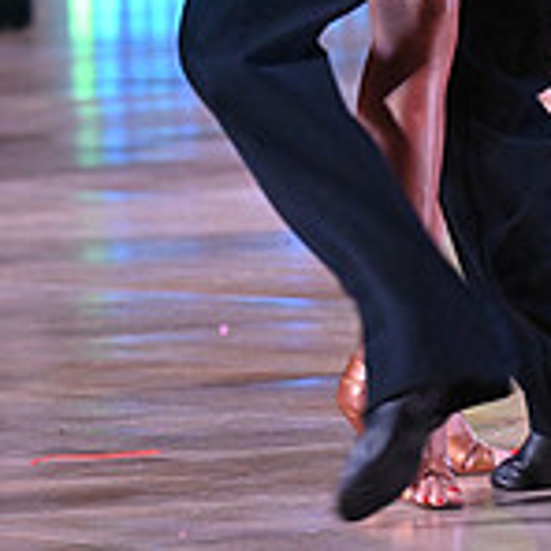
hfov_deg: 2.9
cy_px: -343
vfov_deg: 2.9
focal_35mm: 600
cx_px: 363
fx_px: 10805
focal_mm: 180
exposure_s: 1/400
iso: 6400
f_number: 6.3
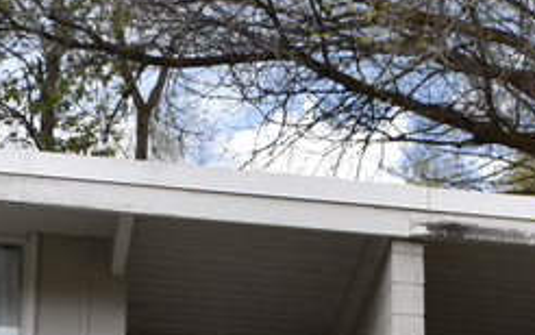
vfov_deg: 9.1
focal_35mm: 140
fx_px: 2042
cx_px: 426
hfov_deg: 14.8
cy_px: 519
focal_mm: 22
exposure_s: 1/250
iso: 160
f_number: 8
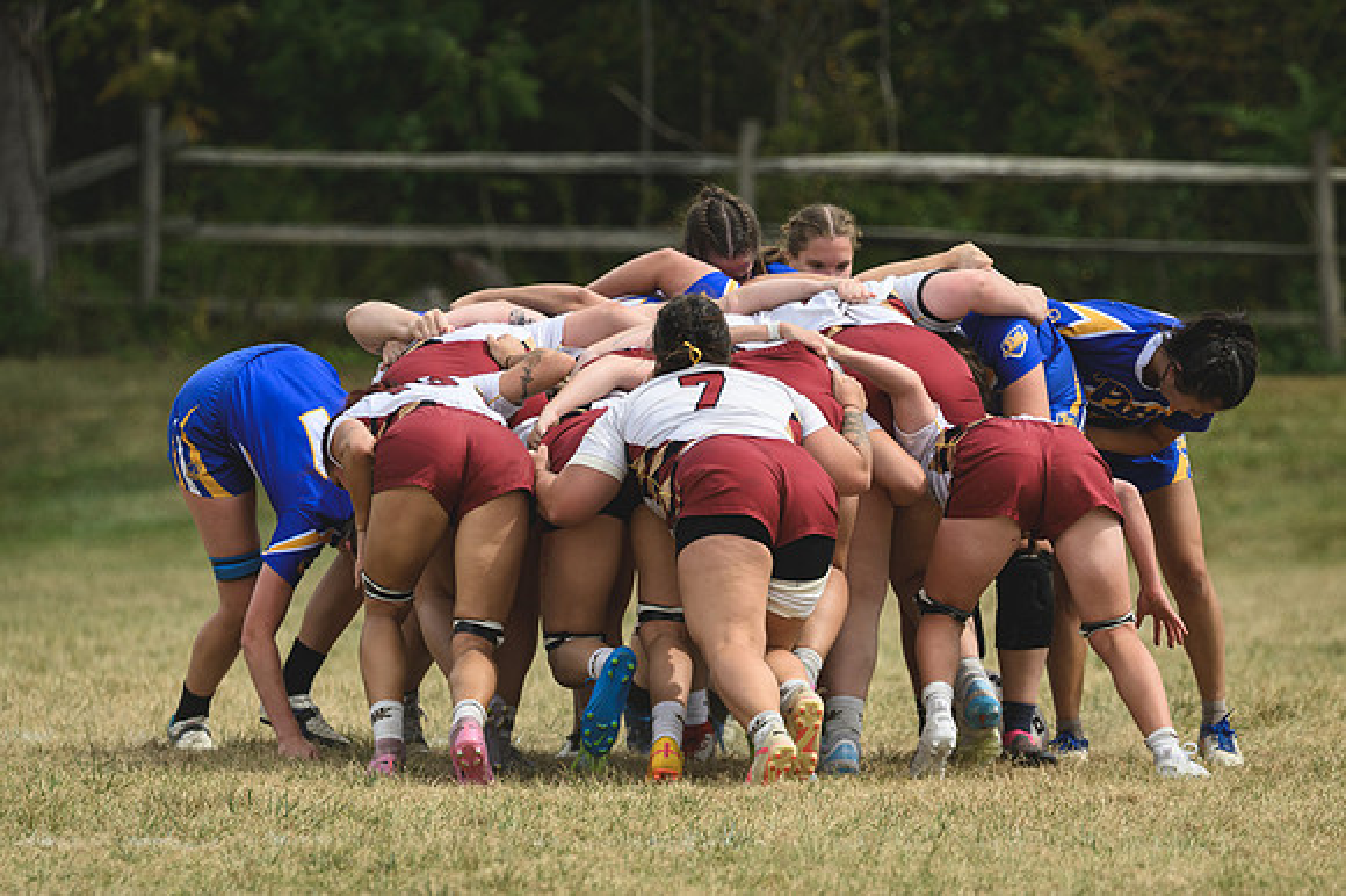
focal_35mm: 675
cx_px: 673
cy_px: 448
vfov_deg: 2.0
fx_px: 25222
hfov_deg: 3.1
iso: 220
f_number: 6
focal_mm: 450
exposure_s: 1/1000
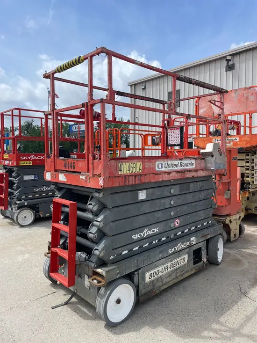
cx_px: 128
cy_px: 172
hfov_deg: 53.1
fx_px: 257
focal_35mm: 26
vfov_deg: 67.3
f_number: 1.6
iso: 32
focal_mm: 4.2
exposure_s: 1/4000
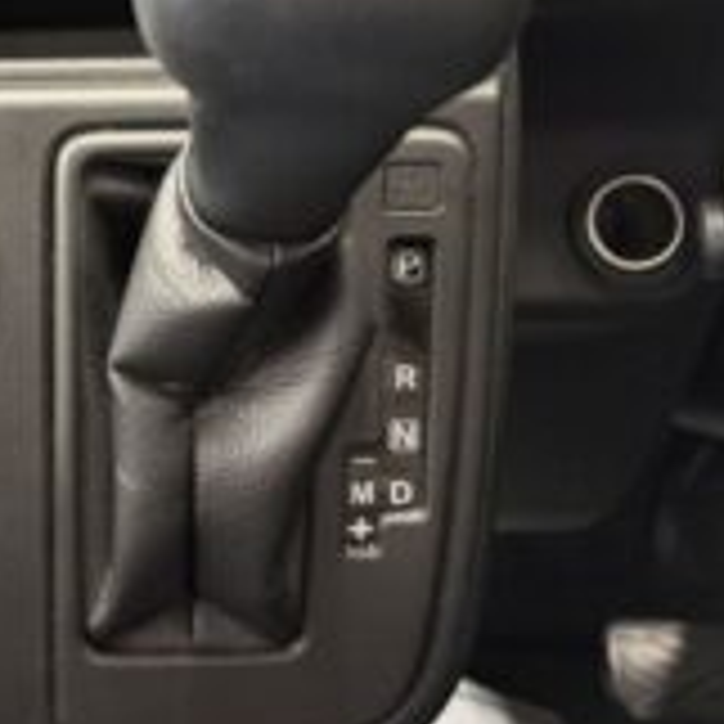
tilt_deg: -22.8
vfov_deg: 33.6
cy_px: 218
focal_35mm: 50
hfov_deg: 31.1
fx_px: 1183
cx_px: -27
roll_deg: +1.9
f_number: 1.6
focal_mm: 5.96
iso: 500
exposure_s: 1/25
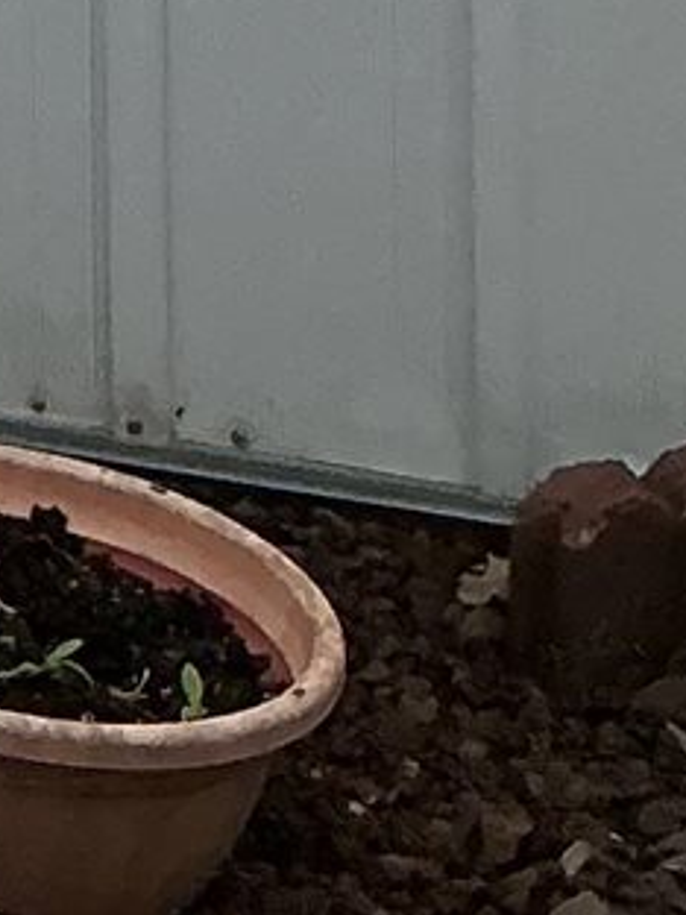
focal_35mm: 214
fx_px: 5655
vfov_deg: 8.2
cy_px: -1616
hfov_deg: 6.4
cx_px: -1357
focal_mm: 3
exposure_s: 1/3322
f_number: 1.8
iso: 25
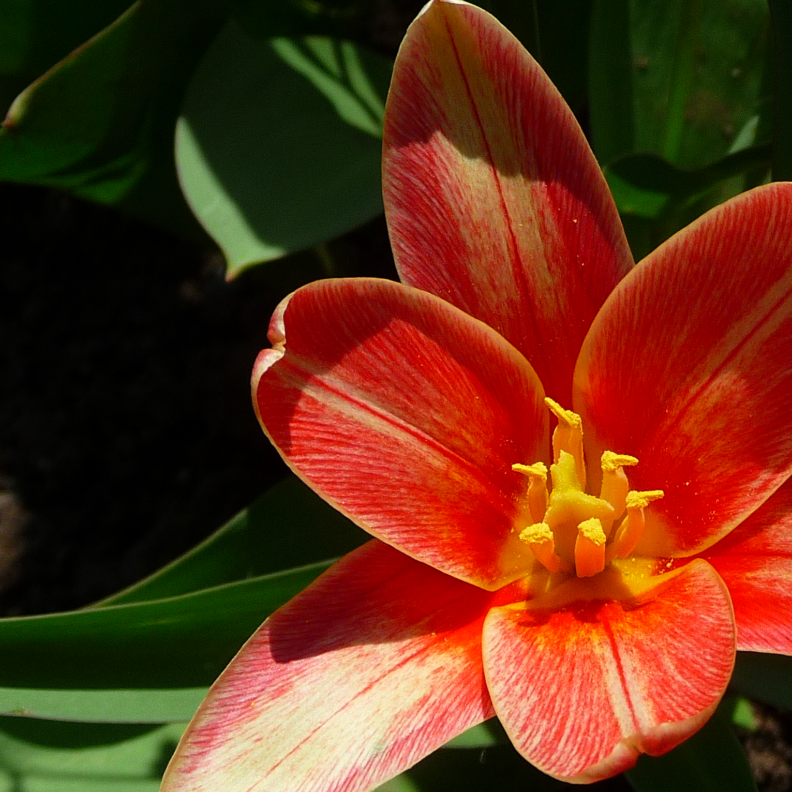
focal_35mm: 68
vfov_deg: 25.3
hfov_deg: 25.2
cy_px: 474
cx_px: 530
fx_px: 1760
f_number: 3.6
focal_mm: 5.6
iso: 100
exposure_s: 1/1300
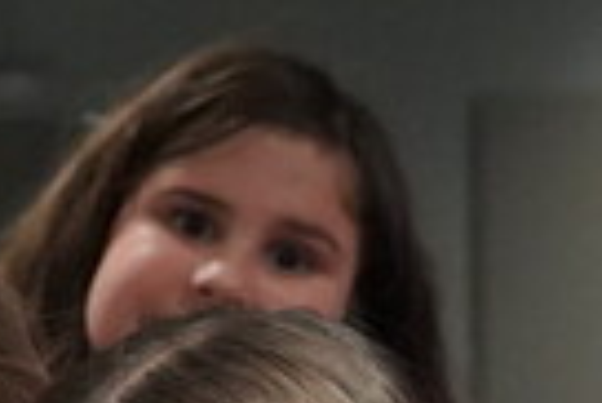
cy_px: 760
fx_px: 4285
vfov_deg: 5.3
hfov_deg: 7.9
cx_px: -354
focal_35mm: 256
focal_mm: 34
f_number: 4
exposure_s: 1/160
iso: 6400
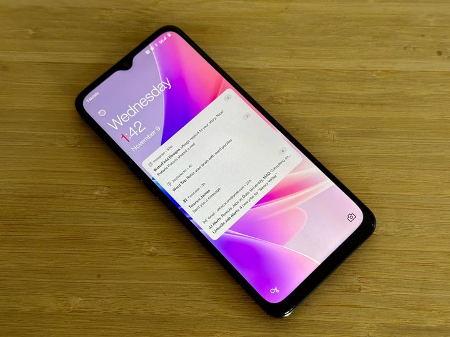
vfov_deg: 30.3
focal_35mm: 48
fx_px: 624
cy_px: 168
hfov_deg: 39.7
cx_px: 225
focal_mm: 6.86
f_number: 1.78
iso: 160
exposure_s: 1/60
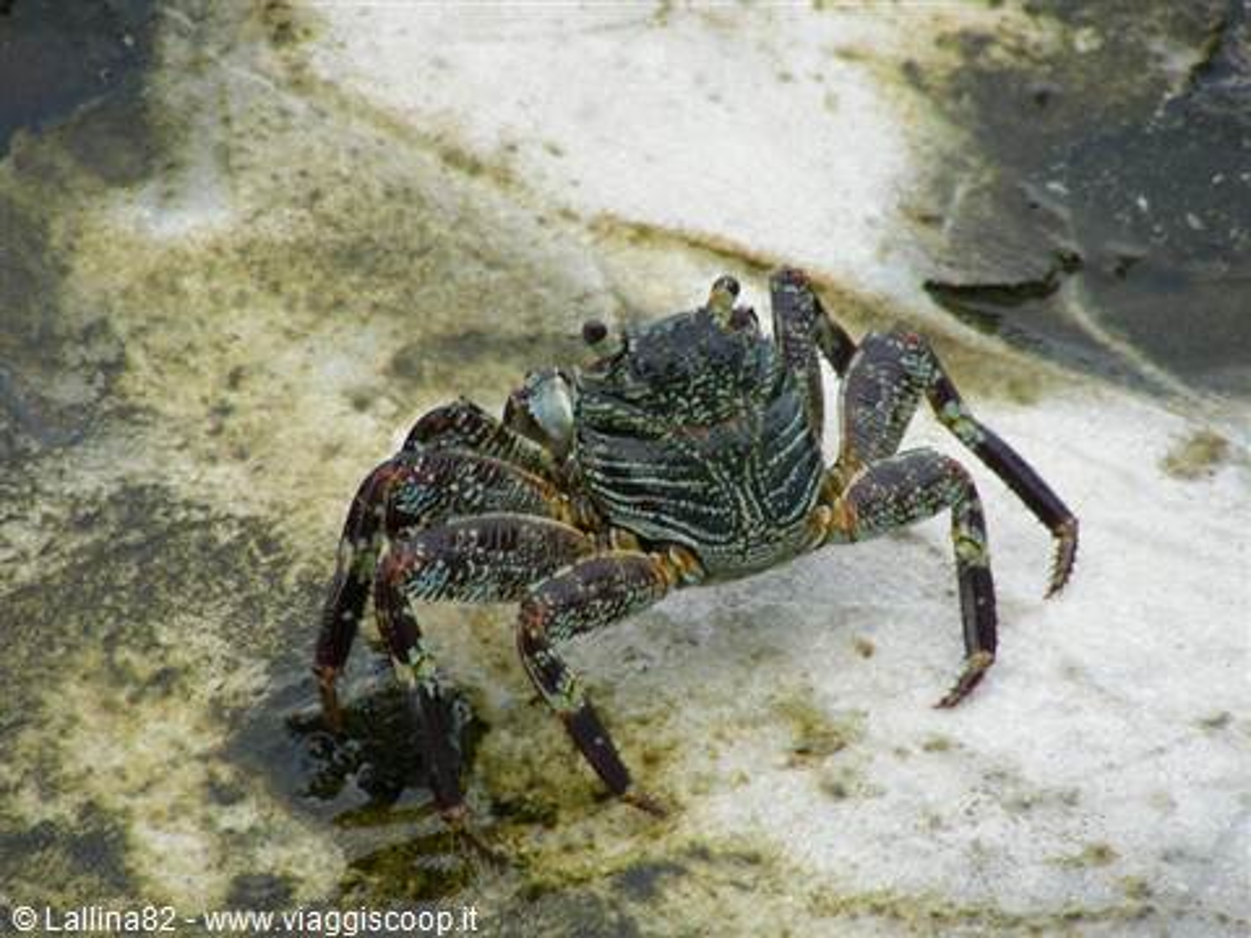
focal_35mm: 380
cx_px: 626
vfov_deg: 3.9
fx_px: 13733
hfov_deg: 5.2
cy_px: 469
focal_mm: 63.3
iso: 50
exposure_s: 1/342
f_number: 4
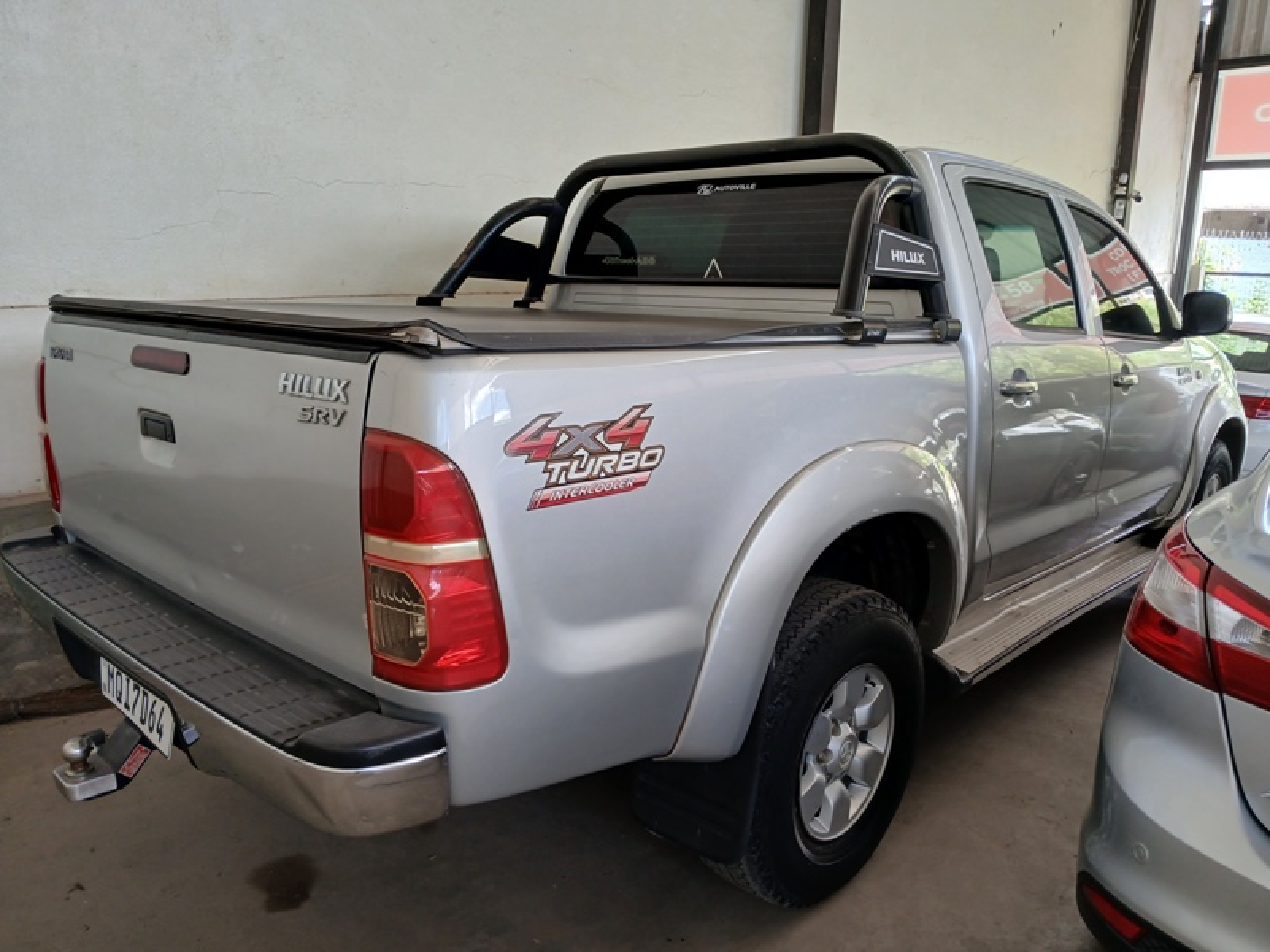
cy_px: 476
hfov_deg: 67.3
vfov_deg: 53.1
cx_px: 635
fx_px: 954
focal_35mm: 26
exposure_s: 1/60
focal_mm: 3.98
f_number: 1.8
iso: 50
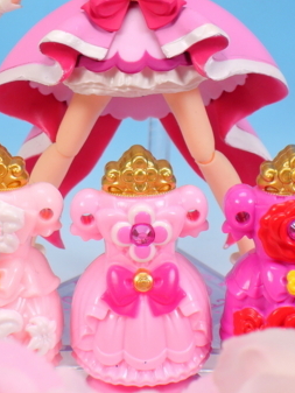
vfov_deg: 10.5
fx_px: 2123
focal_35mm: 187
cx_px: 136
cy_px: 70
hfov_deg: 7.9
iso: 80
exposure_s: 1/2.5
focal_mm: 22.4
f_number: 5.8
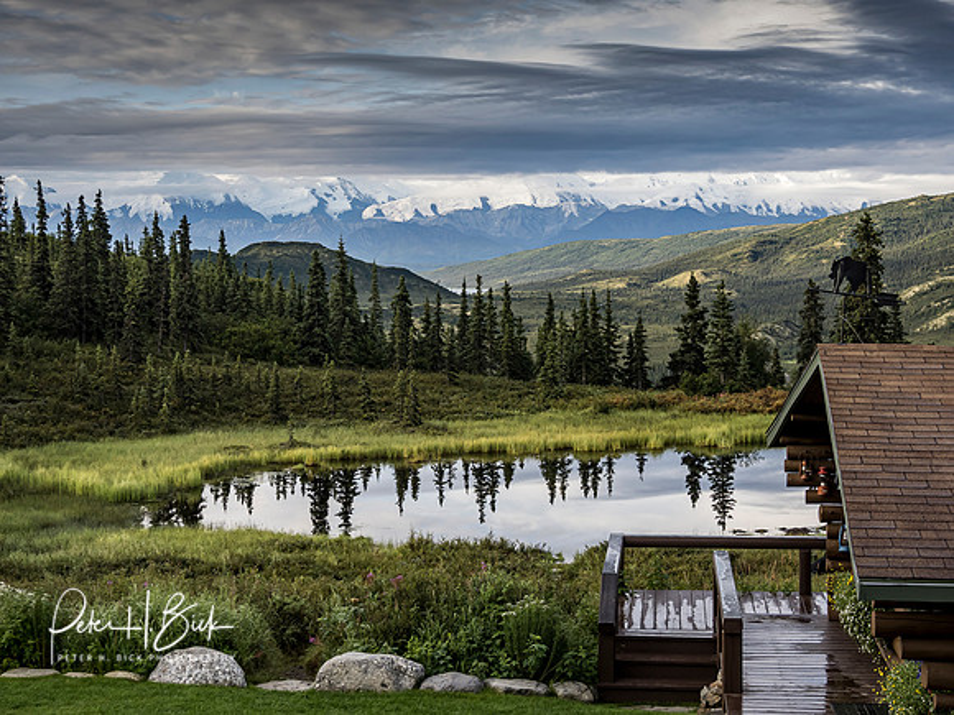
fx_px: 1543
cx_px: 477
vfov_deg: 26.1
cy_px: 358
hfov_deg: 34.3
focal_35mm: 56
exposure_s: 1/400
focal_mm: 28
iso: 400
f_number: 5
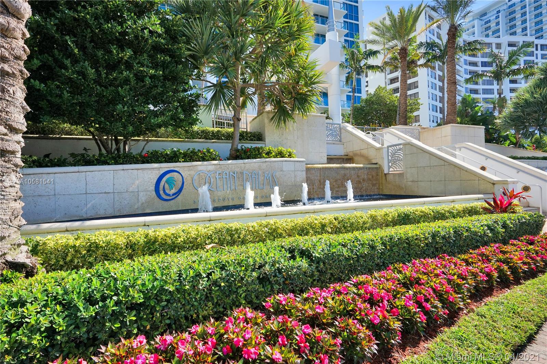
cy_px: 182
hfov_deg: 93.3
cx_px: 274
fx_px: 258
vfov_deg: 70.4
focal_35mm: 17
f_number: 18
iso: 500
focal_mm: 17
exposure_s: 1/200
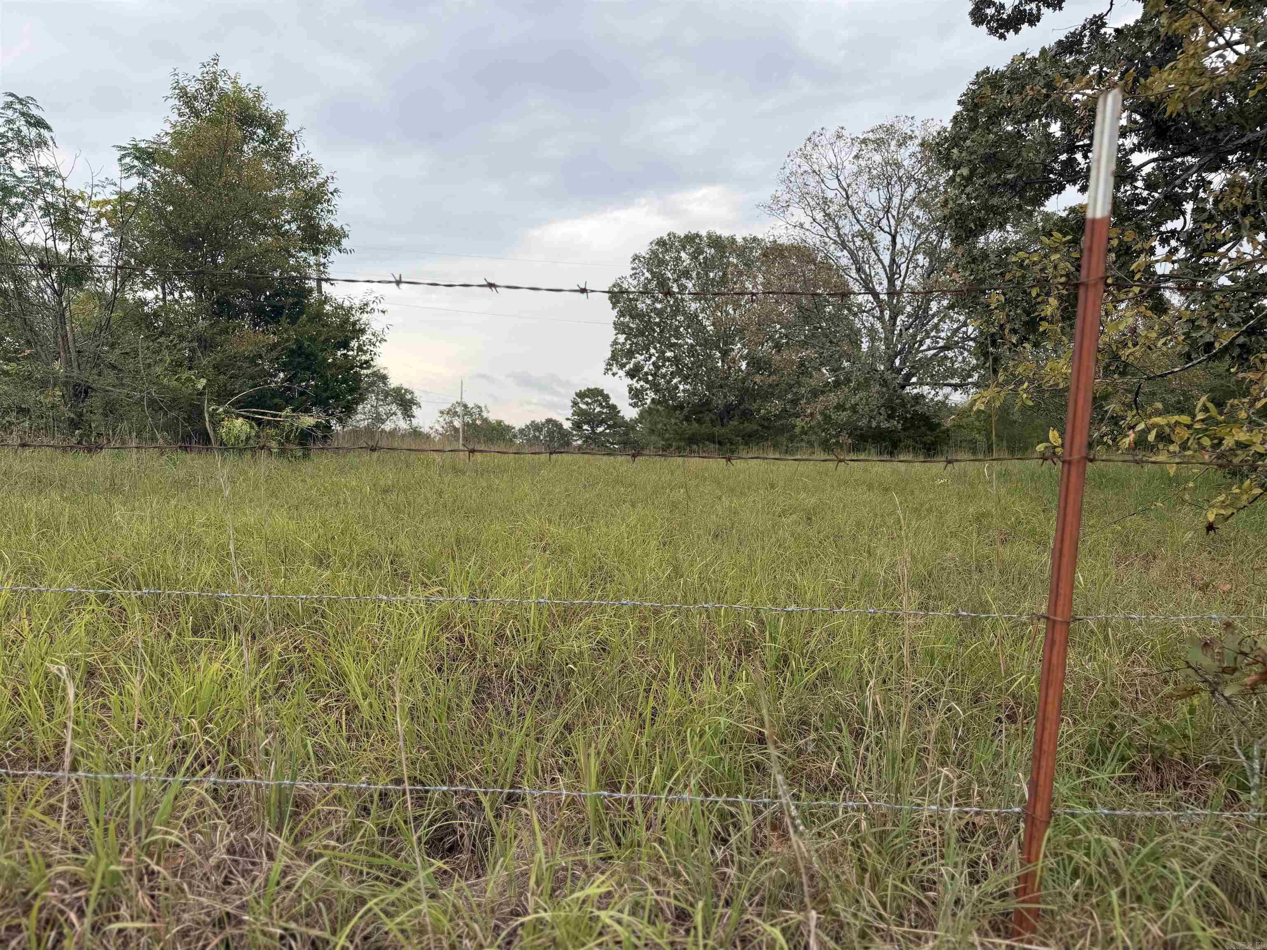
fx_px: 878
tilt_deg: -0.4
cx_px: 634
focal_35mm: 24
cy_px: 475
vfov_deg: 56.8
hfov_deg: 71.6
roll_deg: +0.1
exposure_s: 1/1122
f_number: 1.78
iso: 80
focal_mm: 6.76
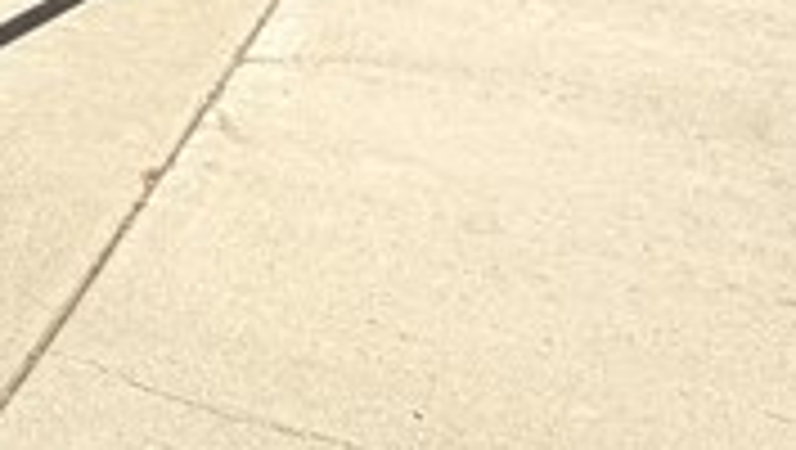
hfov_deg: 18.6
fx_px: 1859
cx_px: -652
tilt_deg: -7.7
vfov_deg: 12.4
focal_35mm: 88
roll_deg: +4.7
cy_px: -400
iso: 40
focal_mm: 2.22
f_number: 2.2
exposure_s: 1/770
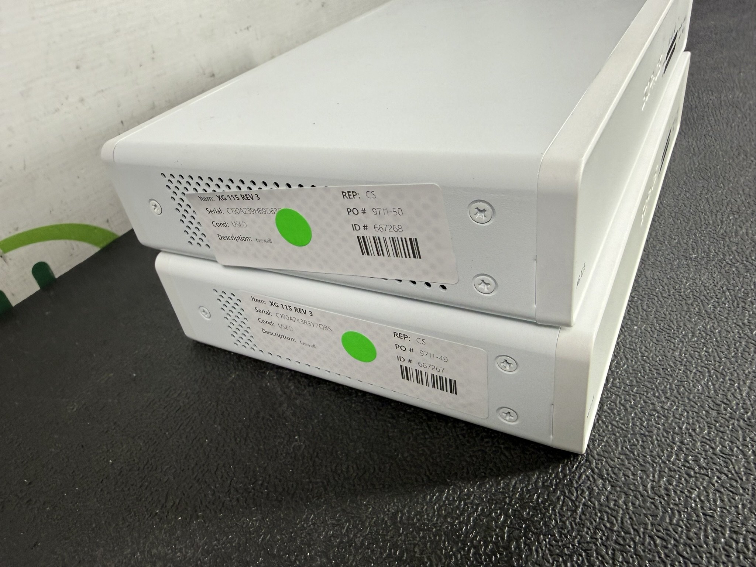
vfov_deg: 56.8
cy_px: 284
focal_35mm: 24
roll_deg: +12.6
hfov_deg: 71.6
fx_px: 524
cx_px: 378
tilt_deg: -33.0
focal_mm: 2.22
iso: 64
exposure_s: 1/100
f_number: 2.2
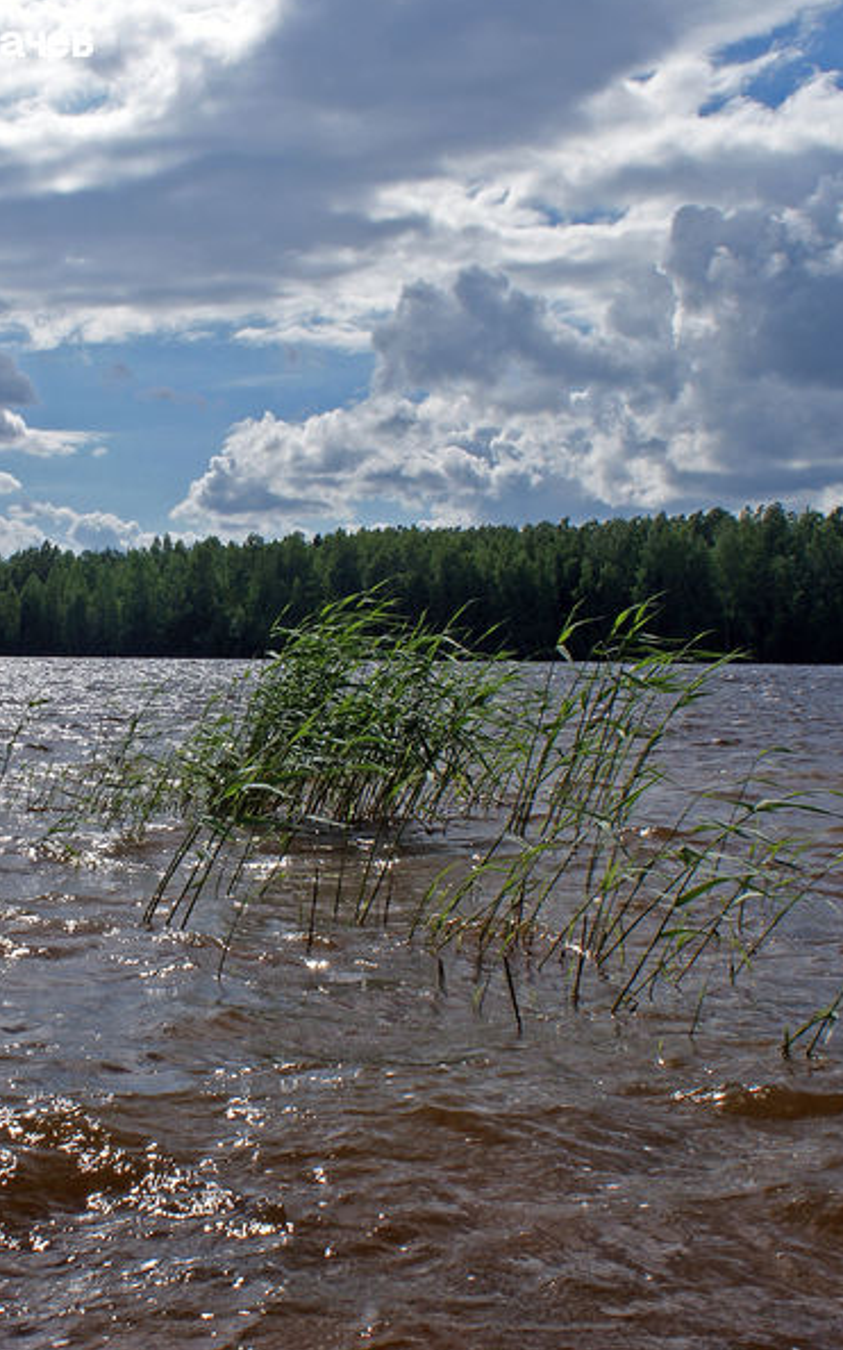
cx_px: 161
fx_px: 1876
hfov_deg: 24.9
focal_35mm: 51
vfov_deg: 39.6
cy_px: 670
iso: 100
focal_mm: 22
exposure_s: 1/125
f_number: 10
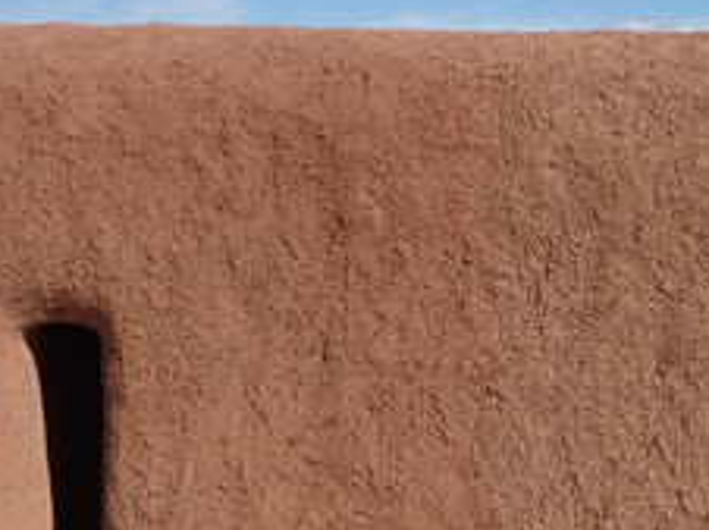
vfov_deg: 23.6
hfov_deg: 30.4
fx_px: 1269
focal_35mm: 62
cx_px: 580
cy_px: 321
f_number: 11
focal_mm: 5
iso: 125
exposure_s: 1/200
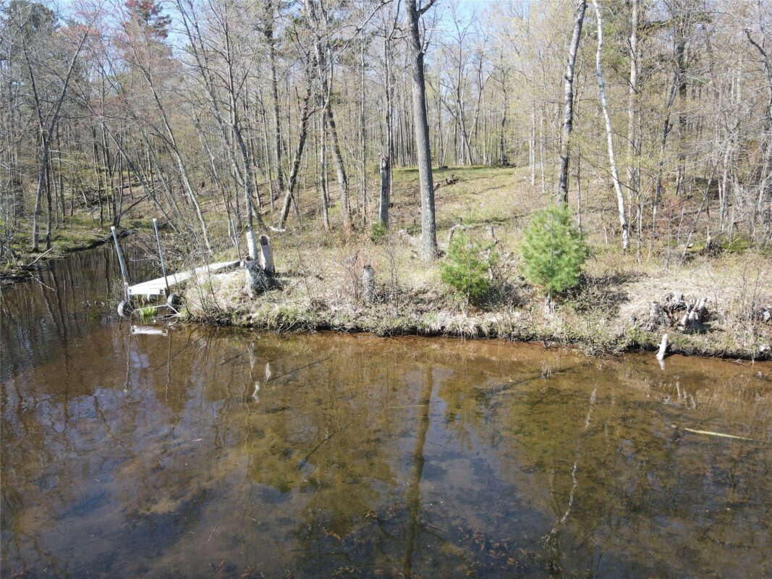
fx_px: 535
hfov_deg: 71.6
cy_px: 290
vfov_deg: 56.8
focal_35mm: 24
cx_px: 386
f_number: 2.8
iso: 100
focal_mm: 4.5
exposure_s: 1/160
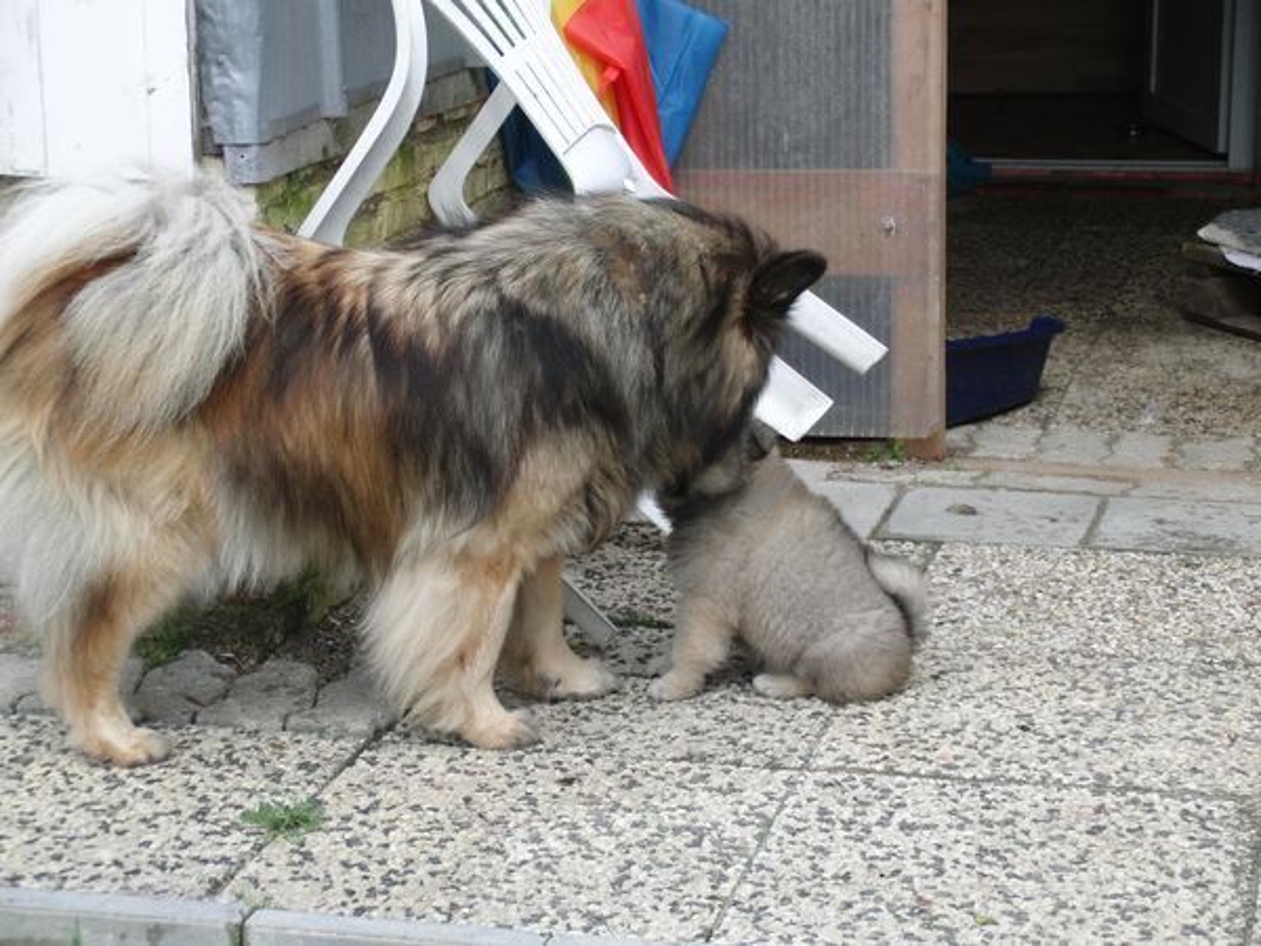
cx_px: 630
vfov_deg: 17.8
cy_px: 473
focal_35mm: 83
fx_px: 3024
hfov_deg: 23.6
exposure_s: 1/400
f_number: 4.1
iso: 100
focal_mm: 14.35
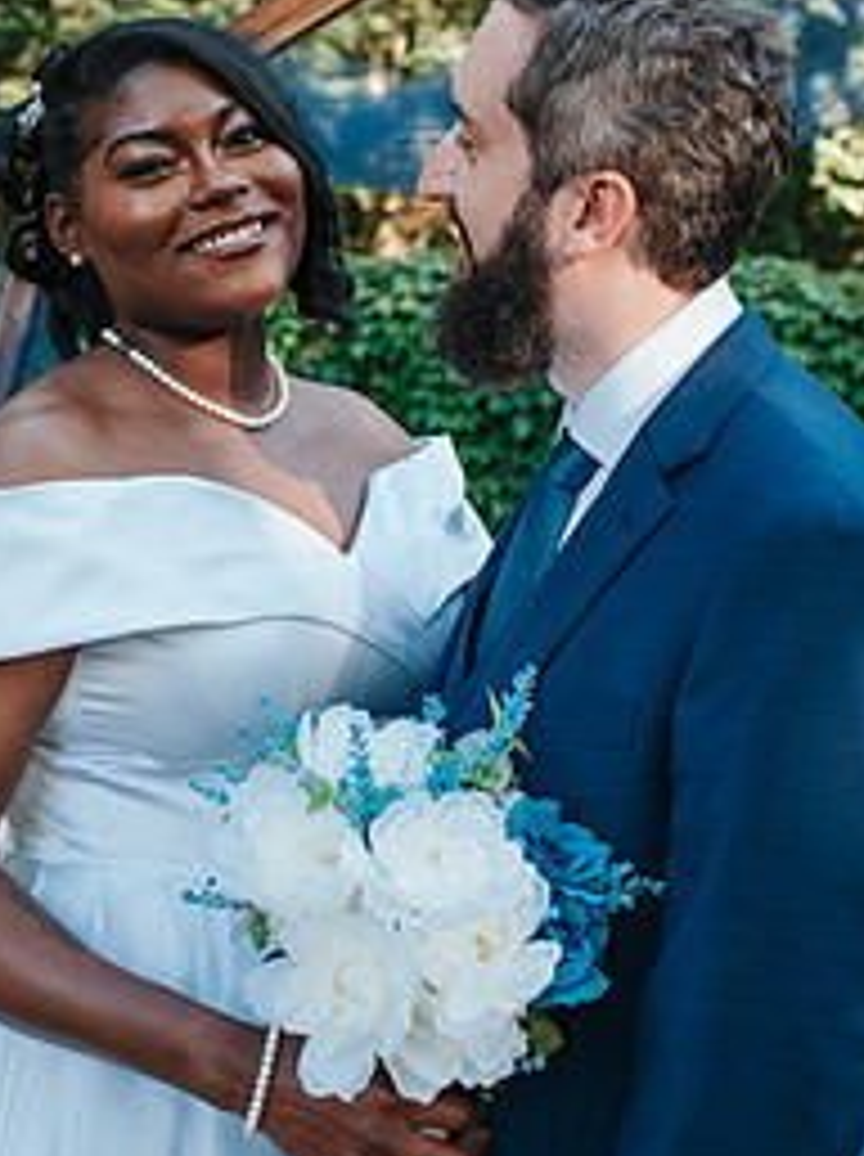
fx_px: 1968
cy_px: 468
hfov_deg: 24.5
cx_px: 216
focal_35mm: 59
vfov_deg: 32.7
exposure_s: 1/1000
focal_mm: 35
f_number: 4
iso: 1000
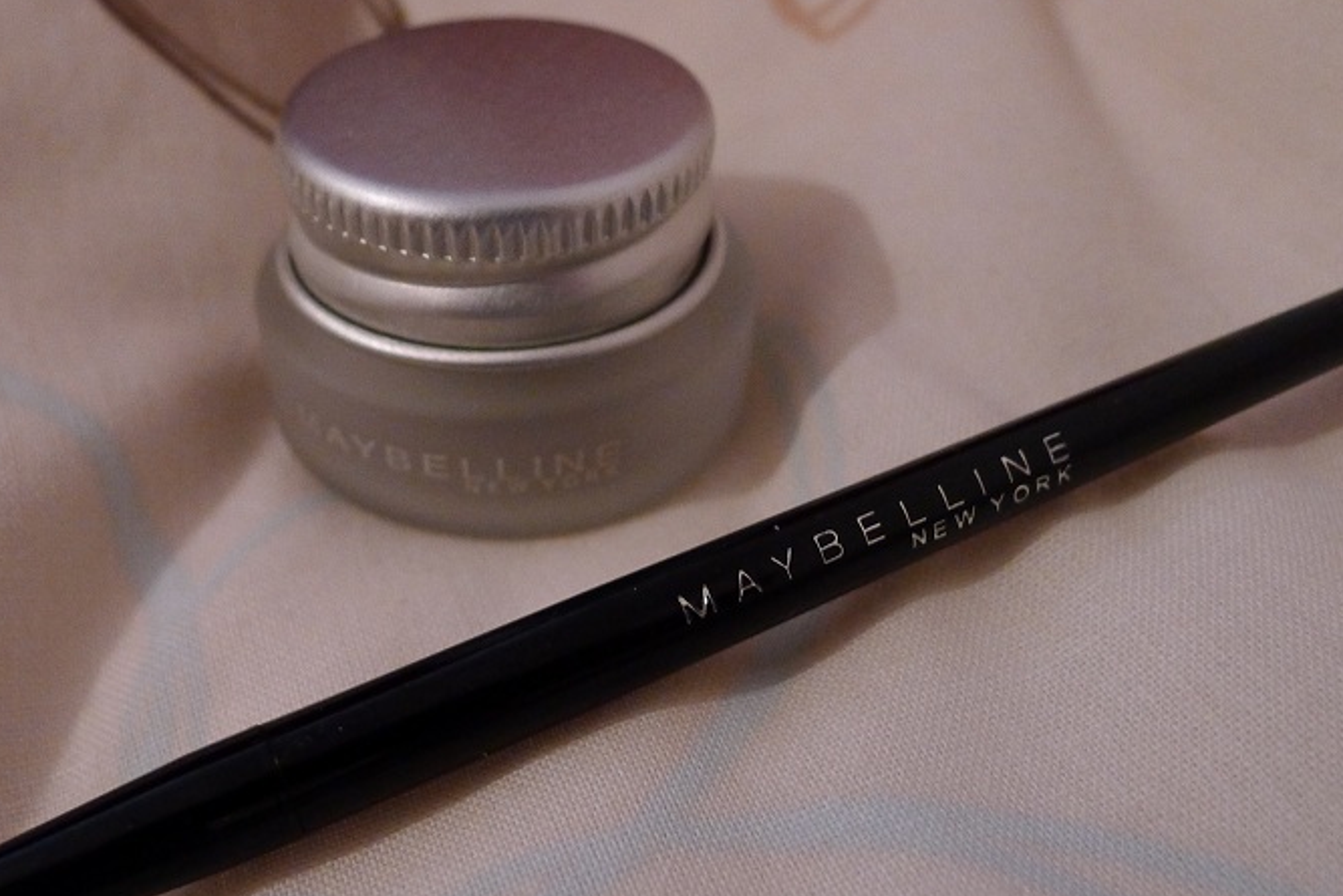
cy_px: 611
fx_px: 1343
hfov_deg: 52.6
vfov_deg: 36.4
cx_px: 513
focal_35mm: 36
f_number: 2
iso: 400
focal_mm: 5.1
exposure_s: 1/20
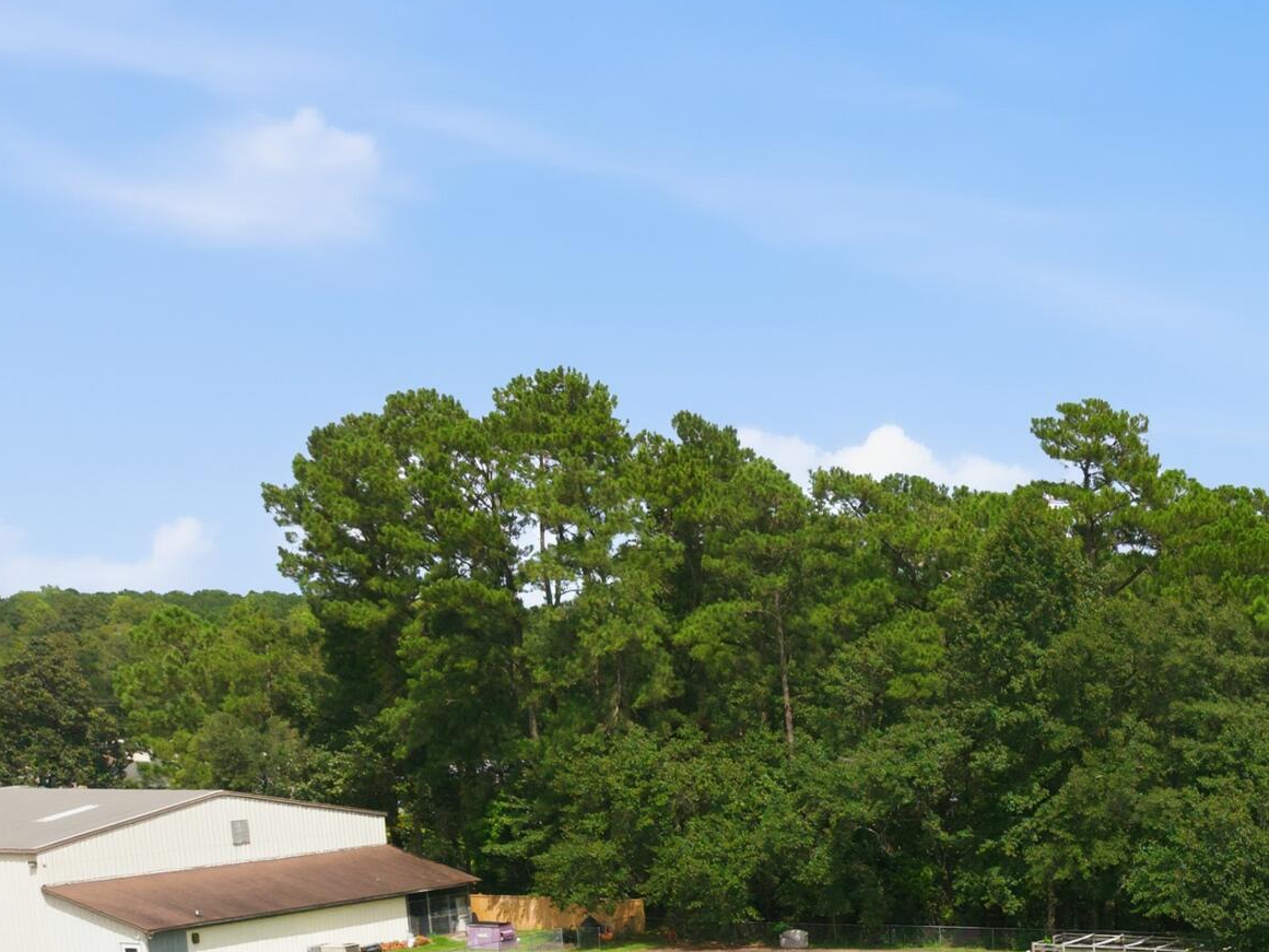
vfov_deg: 22.3
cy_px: 1062
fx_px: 2273
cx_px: 1546
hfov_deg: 27.3
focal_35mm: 62
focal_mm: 8.7
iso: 120
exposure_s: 1/500
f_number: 1.8
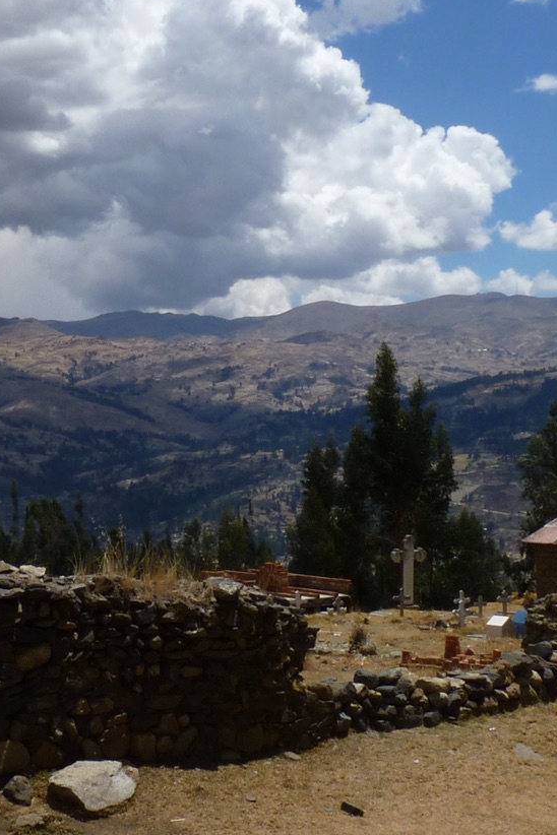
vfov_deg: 28.7
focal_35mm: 70
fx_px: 1624
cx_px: 136
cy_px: 315
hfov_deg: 19.3
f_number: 6.3
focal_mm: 4.8
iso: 80
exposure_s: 1/400
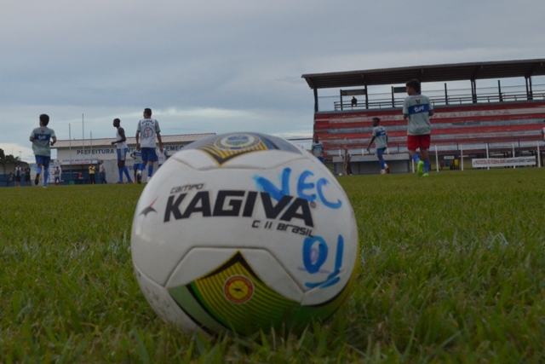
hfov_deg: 49.5
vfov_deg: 34.2
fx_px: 591
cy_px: 182
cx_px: 272
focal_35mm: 39
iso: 800
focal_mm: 26
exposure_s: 1/50
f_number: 9
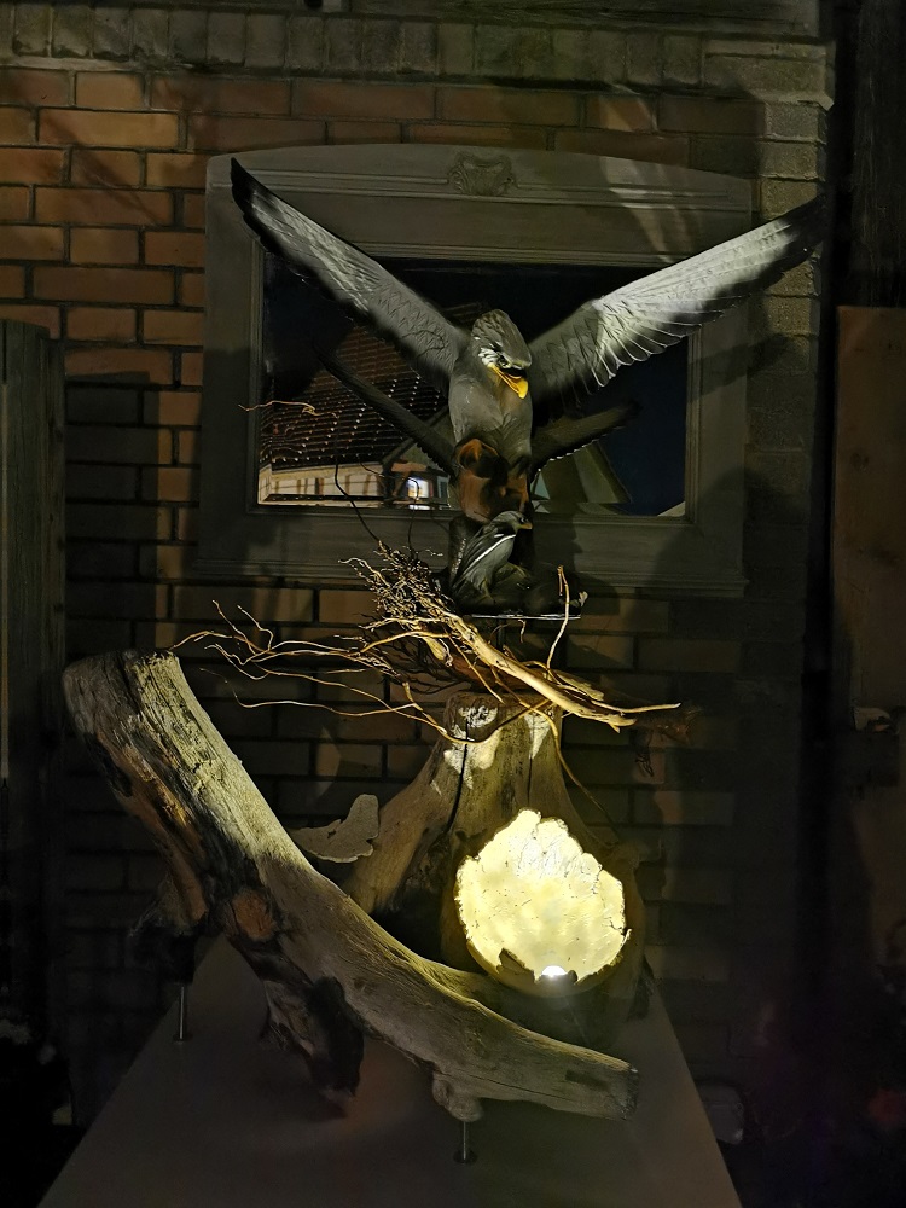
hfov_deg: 51.4
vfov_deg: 65.3
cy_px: 604
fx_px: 942
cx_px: 453
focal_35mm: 27
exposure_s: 6
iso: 1250
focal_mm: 5.56
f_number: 1.6
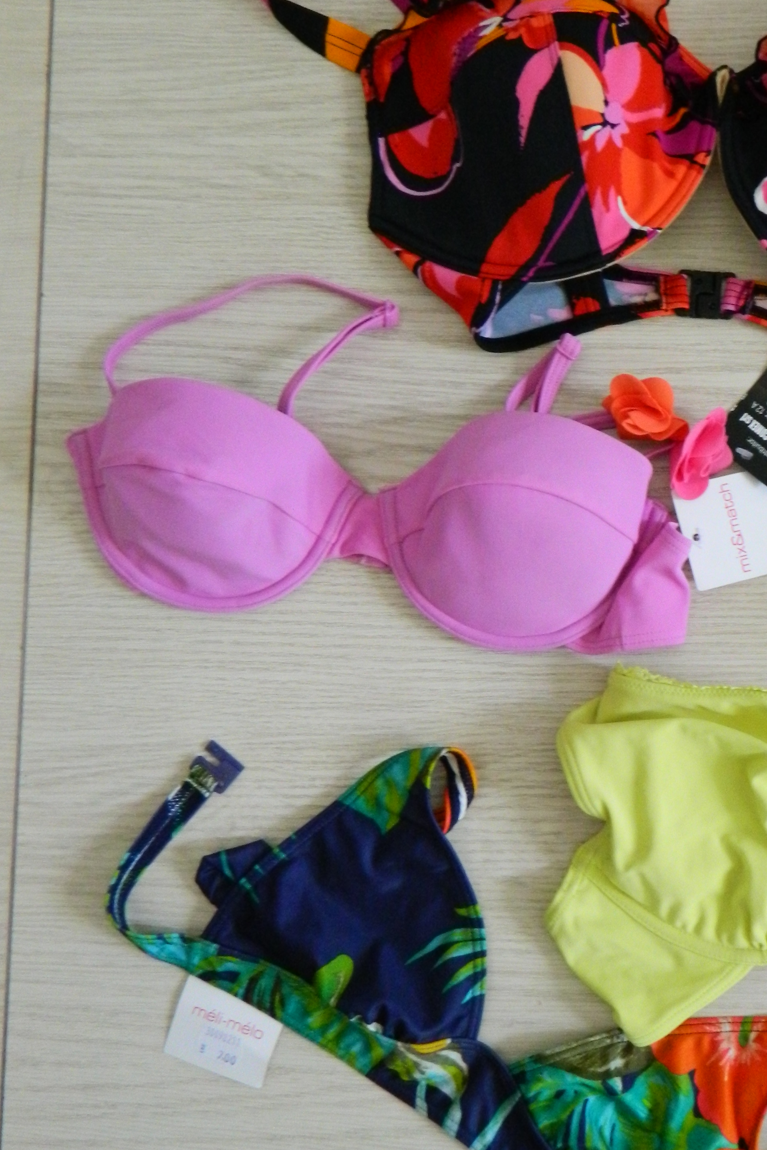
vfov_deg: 49.6
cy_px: 585
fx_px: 1246
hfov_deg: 32.9
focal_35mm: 39
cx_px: 647
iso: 320
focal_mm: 4.5
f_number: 3.1
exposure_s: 1/30
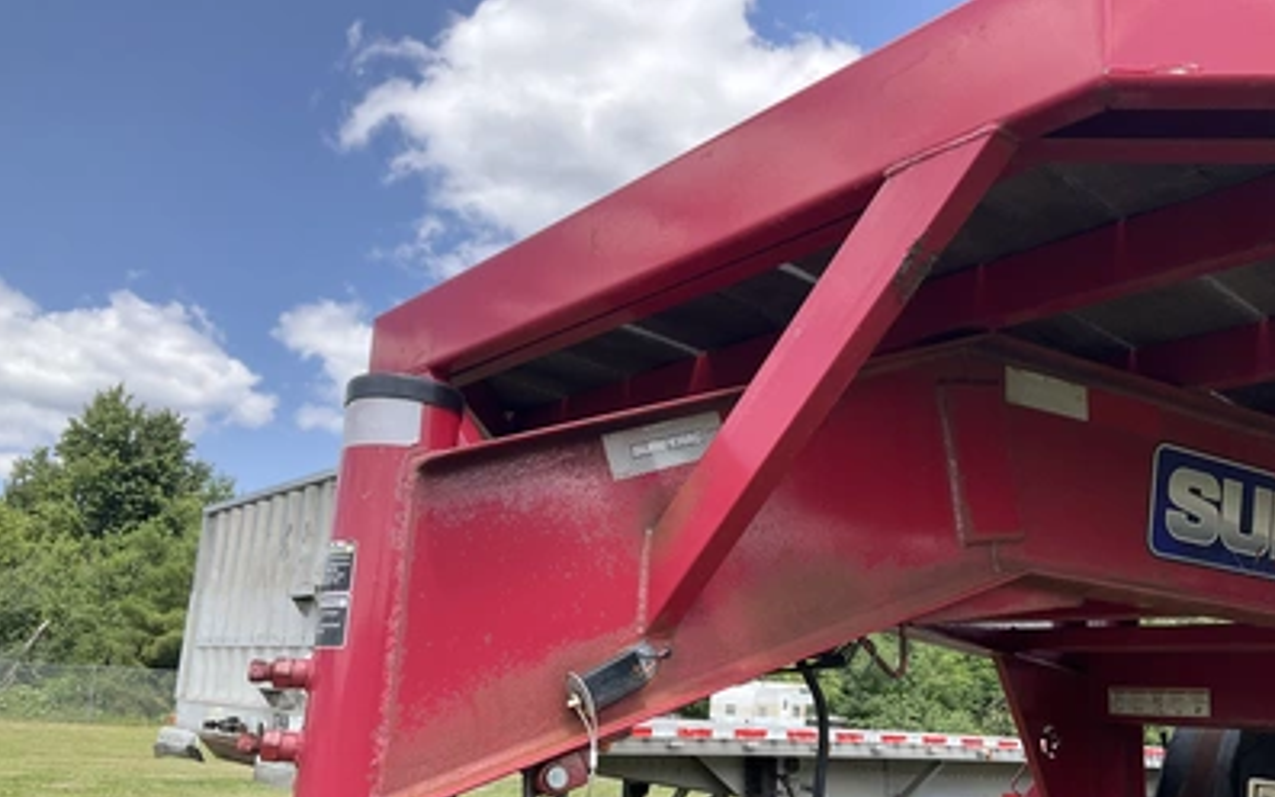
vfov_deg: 40.4
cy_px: 479
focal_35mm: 31
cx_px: 639
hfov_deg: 61.2
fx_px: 1077
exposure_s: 1/842
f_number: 1.8
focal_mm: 3
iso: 25
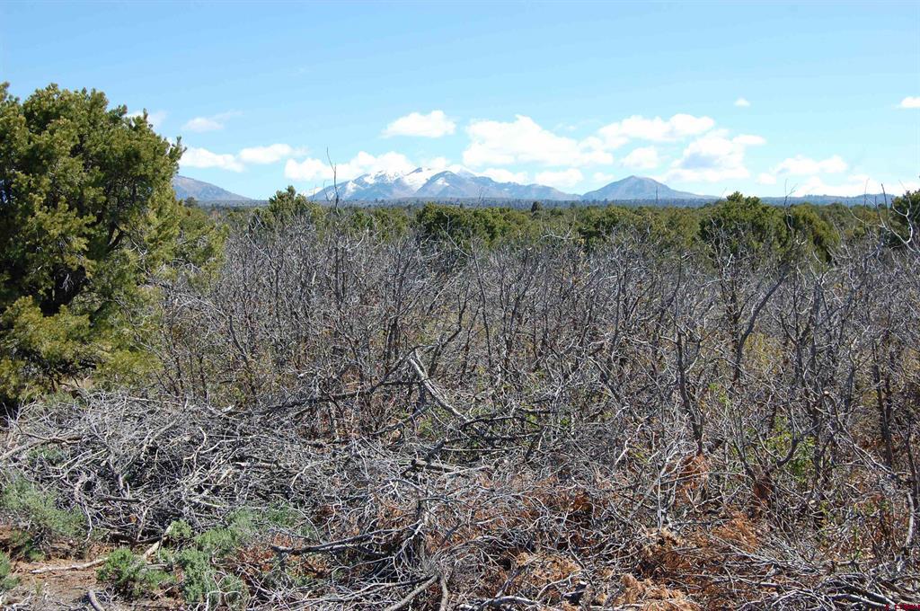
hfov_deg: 38.9
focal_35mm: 51
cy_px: 306
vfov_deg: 26.4
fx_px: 1302
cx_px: 460
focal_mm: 34
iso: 200
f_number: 8
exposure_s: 1/250
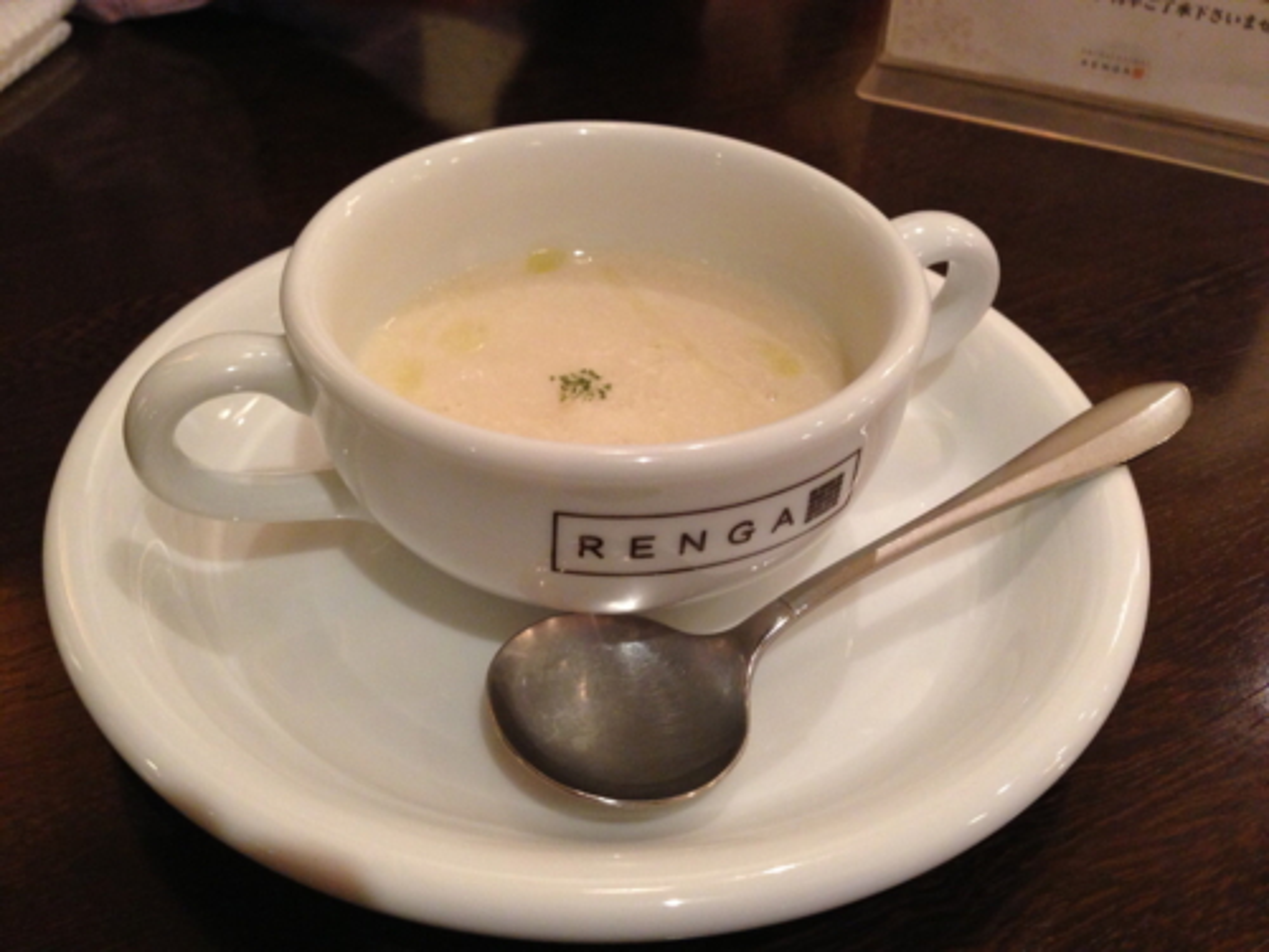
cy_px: 476
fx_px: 1210
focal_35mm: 33
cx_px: 634
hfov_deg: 55.4
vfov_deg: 42.9
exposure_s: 1/20
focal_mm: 4.13
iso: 250
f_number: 2.4
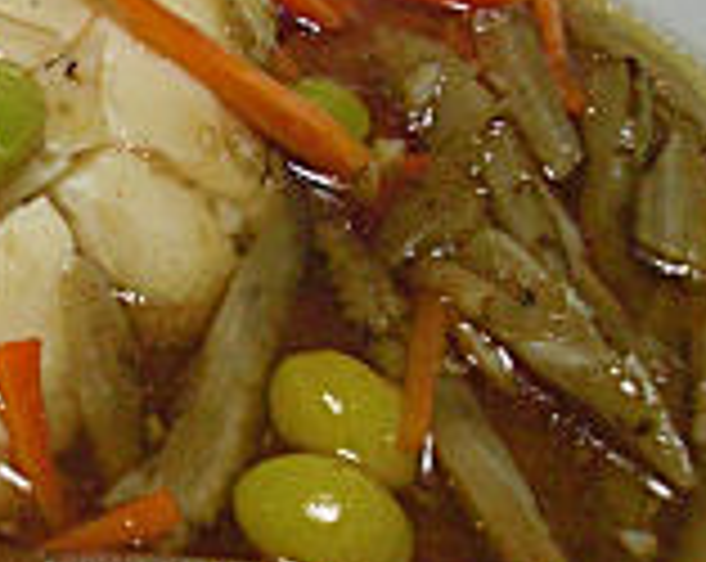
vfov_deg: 16.5
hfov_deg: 19.8
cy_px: 285
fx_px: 1940
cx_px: -65
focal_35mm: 93
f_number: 2.8
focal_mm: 6.3
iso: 400
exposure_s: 1/60
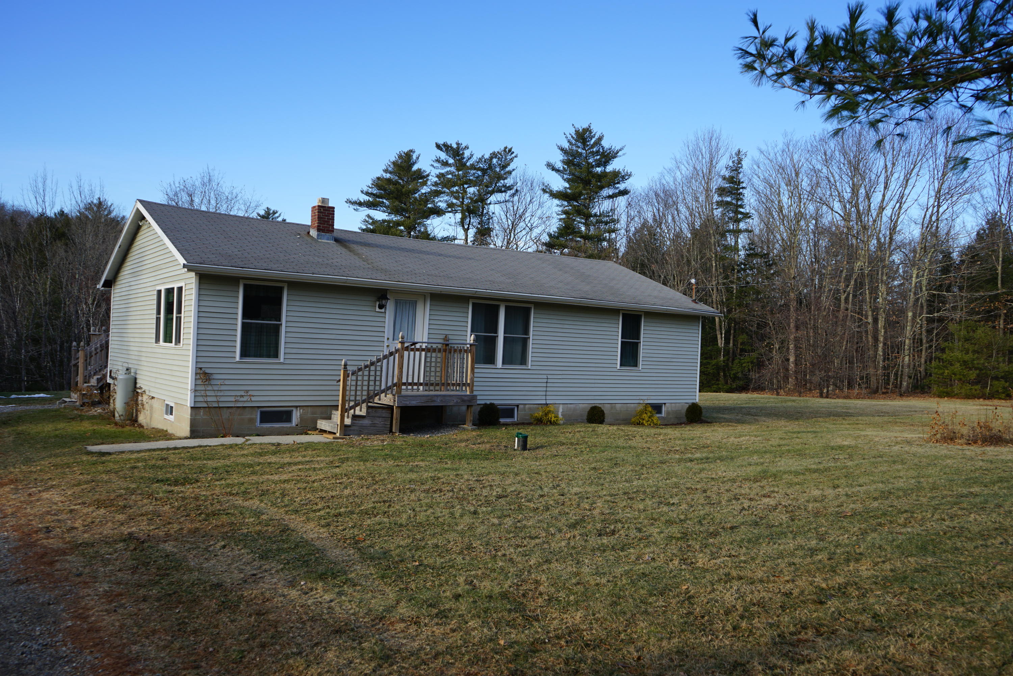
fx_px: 788
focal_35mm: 28
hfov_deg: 65.5
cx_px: 506
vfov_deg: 46.4
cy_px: 338
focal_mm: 28
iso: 100
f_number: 8
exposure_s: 1/80
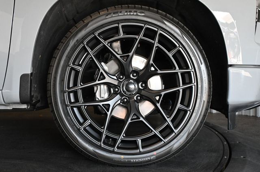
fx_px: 324
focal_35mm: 45
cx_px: 130
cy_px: 86
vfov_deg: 29.7
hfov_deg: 43.7
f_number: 4.8
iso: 2000
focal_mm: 30
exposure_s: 1/125
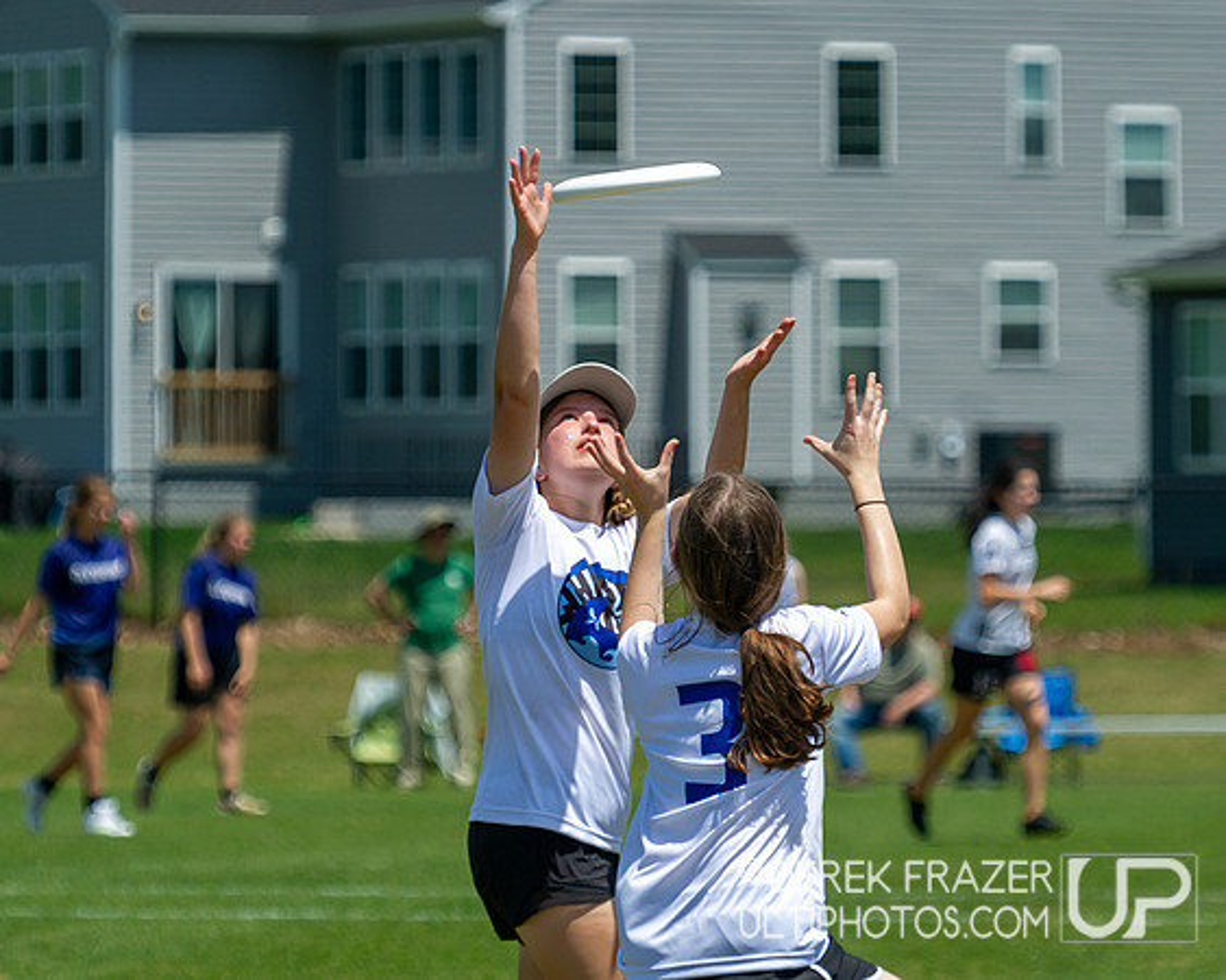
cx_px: 580
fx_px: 12370
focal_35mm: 341
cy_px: 447
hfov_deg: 5.7
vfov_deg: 4.5
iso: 280
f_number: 4
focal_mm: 165
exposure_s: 1/3200
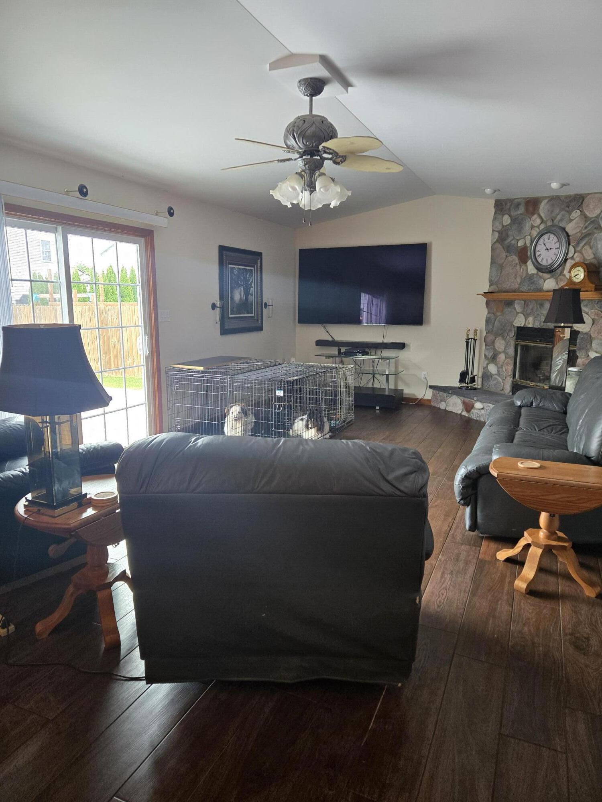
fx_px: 533
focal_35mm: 23
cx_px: 301
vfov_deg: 73.9
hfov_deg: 58.9
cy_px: 401
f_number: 1.8
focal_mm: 5.4
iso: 200
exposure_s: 1/120
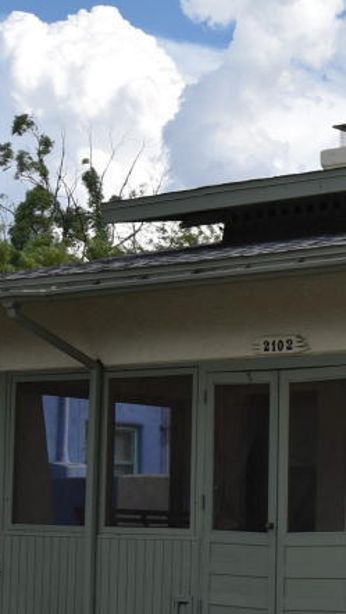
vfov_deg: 21.4
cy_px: 517
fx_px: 1597
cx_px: 643
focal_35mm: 98
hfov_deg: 11.4
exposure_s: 1/200
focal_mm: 24
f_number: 8
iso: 100
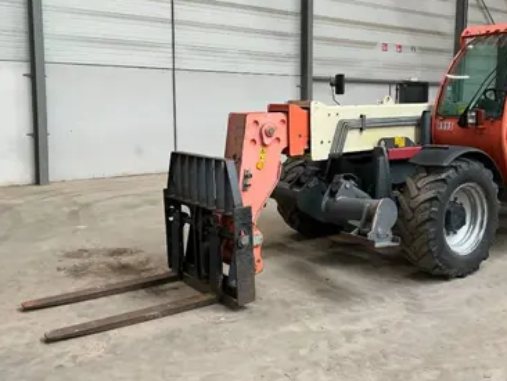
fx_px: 557
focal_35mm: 38
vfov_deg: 37.7
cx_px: 327
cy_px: 168
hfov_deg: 48.3
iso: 100
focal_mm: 3
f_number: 1.8
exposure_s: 1/60
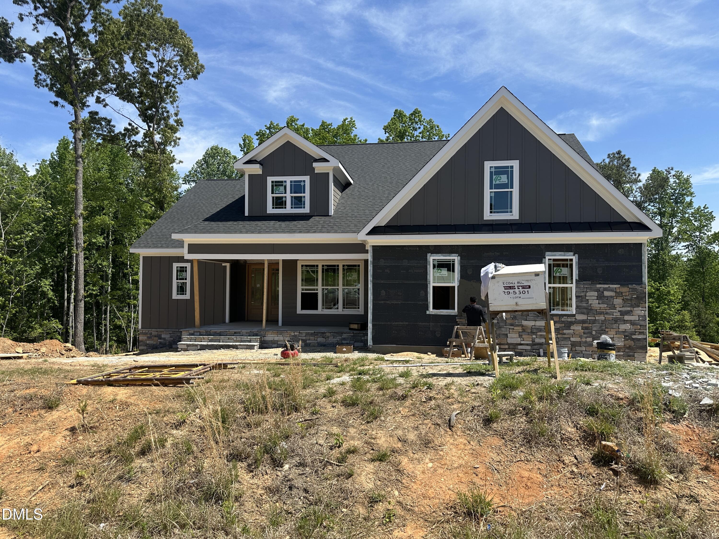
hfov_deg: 71.6
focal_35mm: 24
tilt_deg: +2.0
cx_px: 360
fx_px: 498
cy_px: 270
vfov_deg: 56.8
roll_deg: -0.6
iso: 80
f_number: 1.78
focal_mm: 6.86
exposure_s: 1/3597
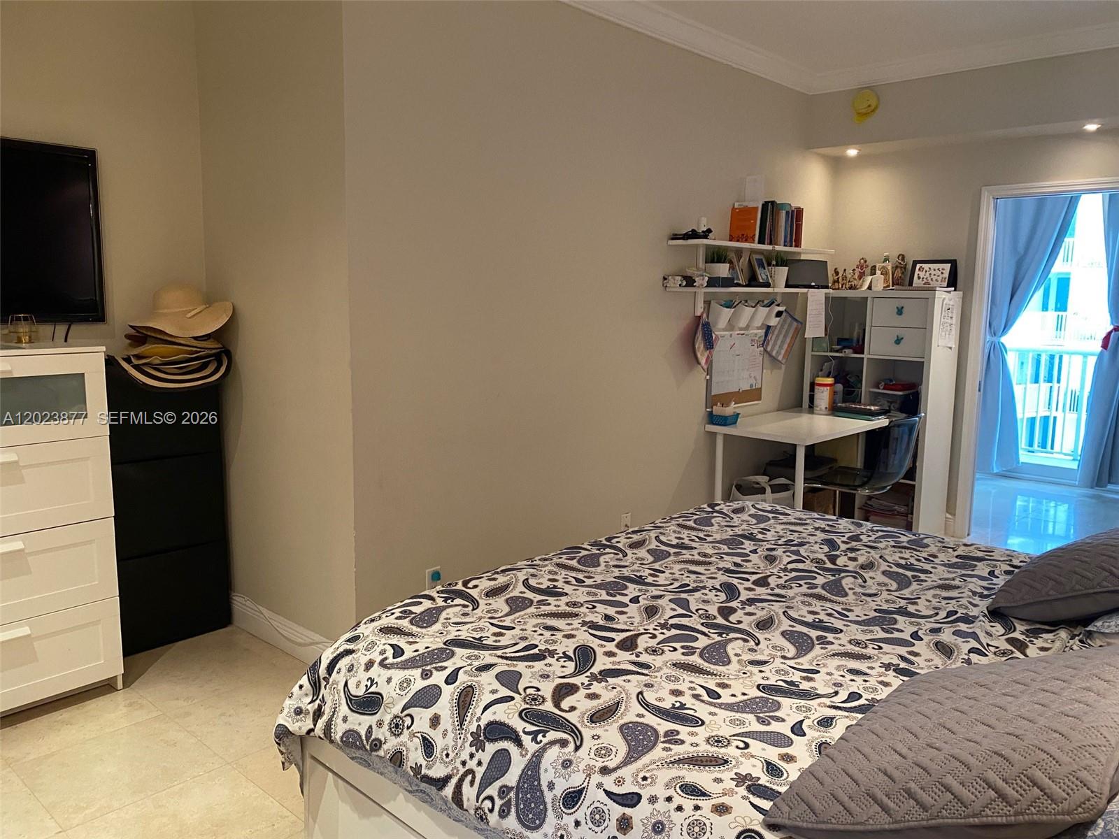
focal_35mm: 26
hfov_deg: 67.3
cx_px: 560
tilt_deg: -9.4
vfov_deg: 53.1
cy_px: 420
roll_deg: -0.6
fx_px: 840
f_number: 1.8
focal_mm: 4.25
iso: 320
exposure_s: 1/60
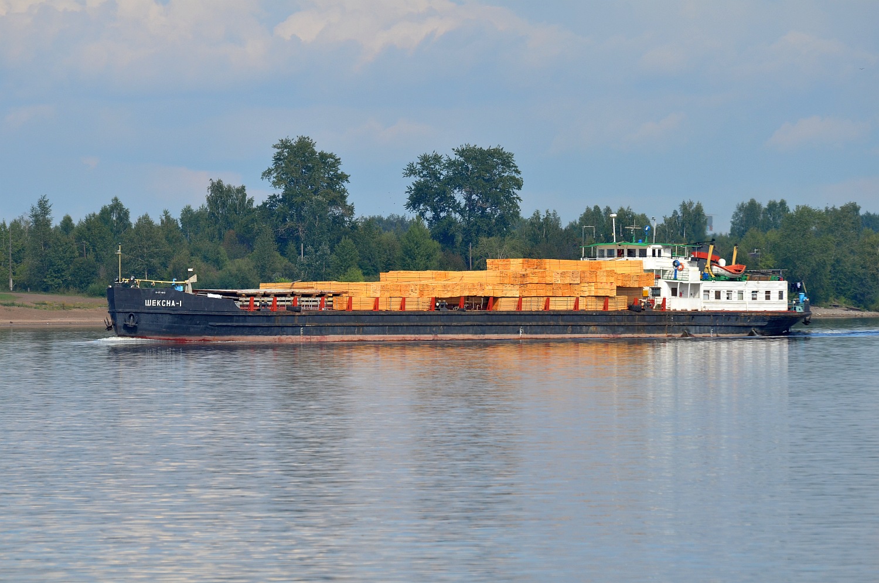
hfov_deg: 6.3
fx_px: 8042
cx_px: 440
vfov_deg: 4.1
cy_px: 292
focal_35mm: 330
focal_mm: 220
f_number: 7.1
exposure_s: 1/800
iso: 200
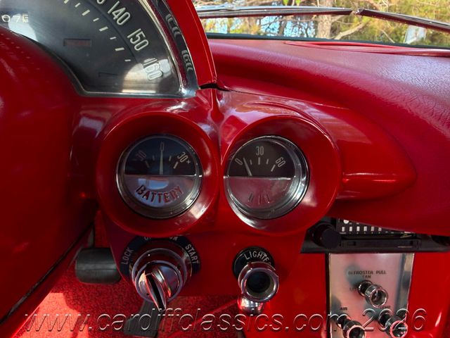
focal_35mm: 24
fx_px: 312
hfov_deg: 71.6
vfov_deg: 56.8
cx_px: 225
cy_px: 169
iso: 40
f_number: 2.2
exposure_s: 1/149
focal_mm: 2.22
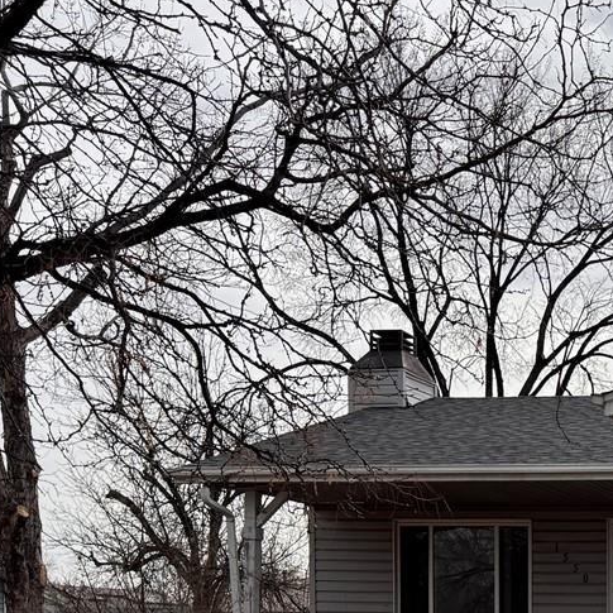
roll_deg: -1.4
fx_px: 1402
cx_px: 833
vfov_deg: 22.8
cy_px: 724
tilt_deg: -3.2
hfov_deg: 21.8
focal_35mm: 70
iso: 80
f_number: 1.78
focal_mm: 6.76
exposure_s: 1/4950
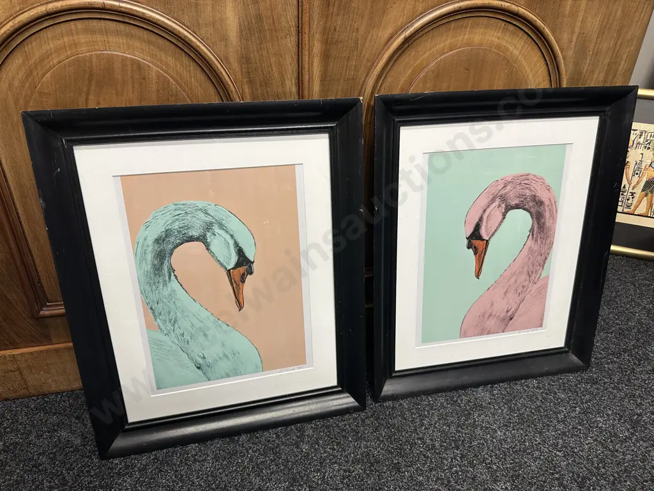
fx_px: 453
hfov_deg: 71.6
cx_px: 327
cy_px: 246
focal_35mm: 24
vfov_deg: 56.8
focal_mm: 6.86
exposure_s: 1/50
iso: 125
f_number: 1.78
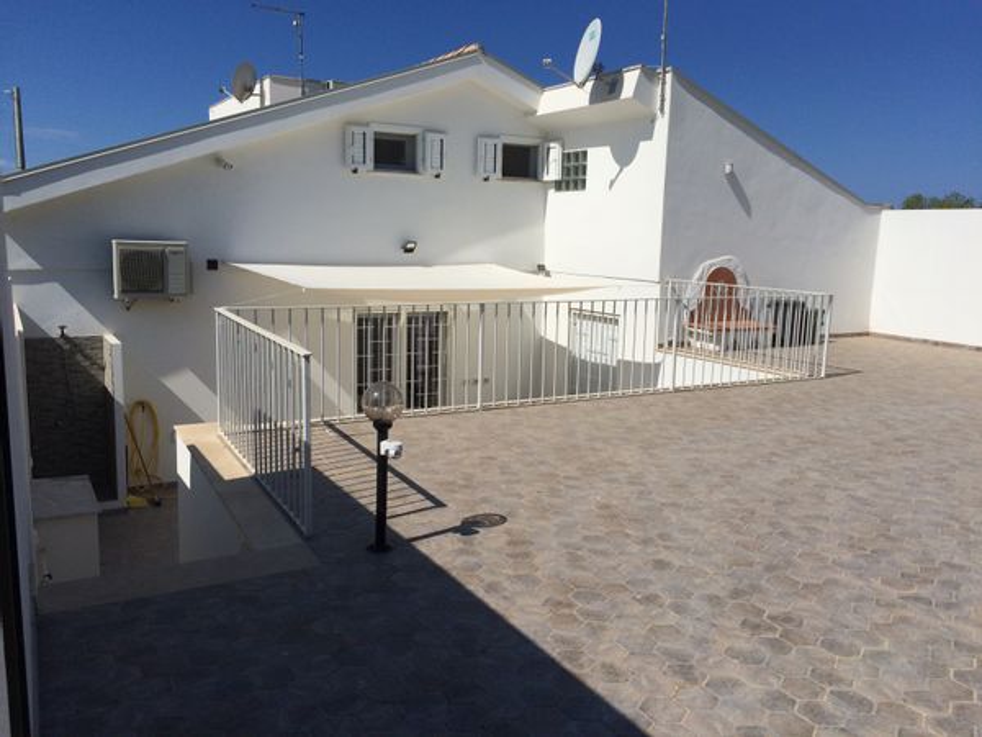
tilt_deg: -9.9
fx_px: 823
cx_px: 491
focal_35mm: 29
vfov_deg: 48.2
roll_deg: -1.6
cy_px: 368
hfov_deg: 61.7
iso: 40
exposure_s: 1/6849
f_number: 2.2
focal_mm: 4.15
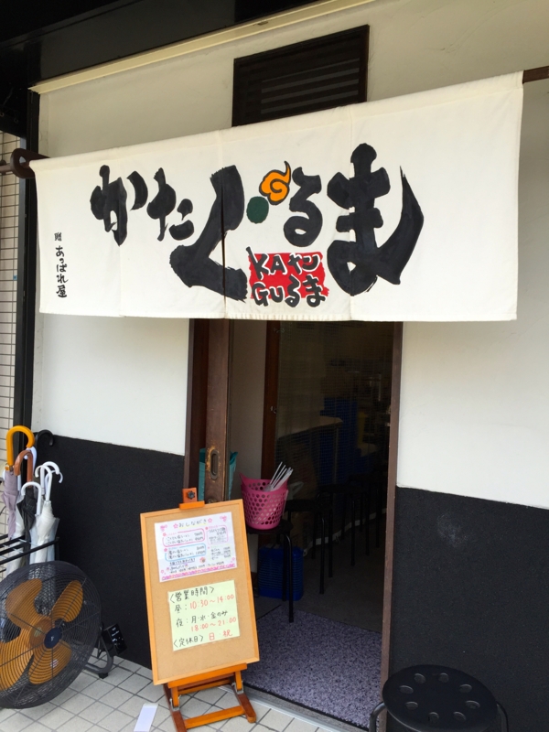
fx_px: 613
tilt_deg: -0.8
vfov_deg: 61.7
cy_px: 366
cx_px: 274
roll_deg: -2.3
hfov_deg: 48.2
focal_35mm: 29
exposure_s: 1/408
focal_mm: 4.15
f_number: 2.2
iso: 32
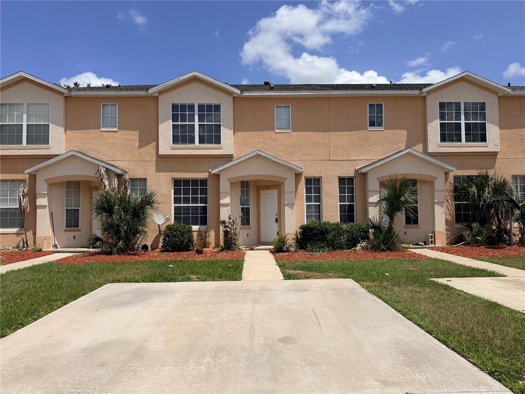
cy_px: 197
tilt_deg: +3.1
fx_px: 364
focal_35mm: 24
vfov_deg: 56.8
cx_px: 262
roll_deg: +0.4
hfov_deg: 71.6
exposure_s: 1/10309
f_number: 1.78
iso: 80
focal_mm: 6.76
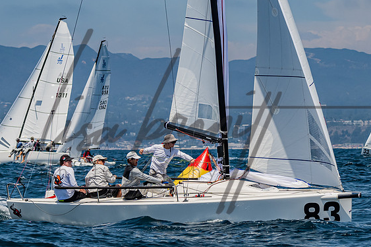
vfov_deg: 5.2
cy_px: 114
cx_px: 143
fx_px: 2720
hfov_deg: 7.8
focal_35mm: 264
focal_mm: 130
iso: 400
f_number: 6.3
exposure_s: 1/2000
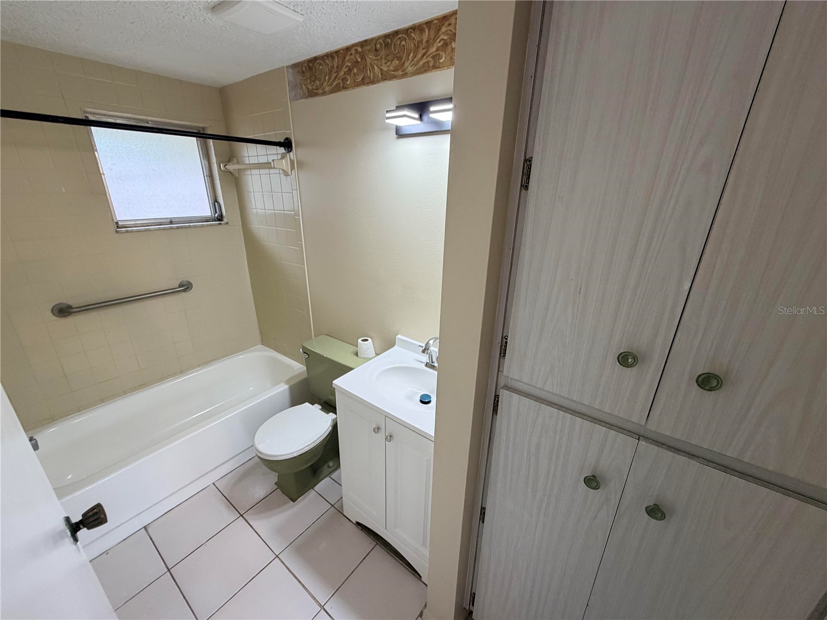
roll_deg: +0.4
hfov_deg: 102.1
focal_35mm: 14
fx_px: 334
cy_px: 310
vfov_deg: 85.7
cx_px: 414
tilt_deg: -21.2
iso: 250
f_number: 2.2
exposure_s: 1/120
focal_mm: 2.22
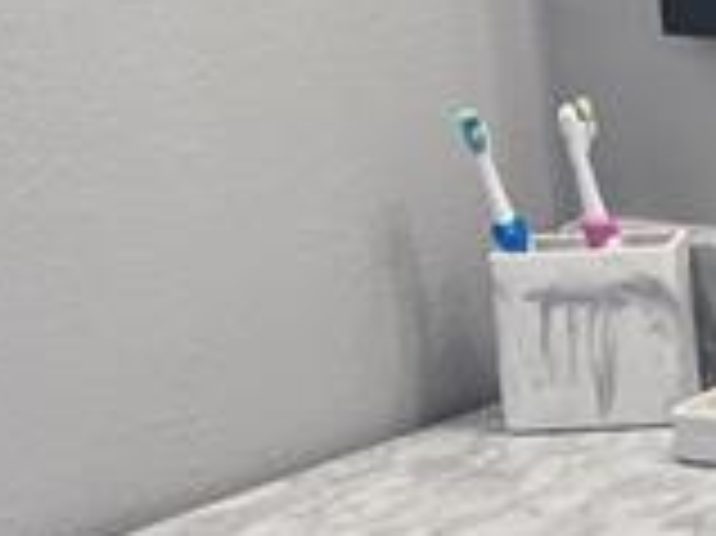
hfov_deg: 10.7
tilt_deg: -11.0
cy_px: 47
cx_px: 1486
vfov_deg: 8.8
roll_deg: +3.4
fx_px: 3452
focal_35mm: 167
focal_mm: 5.7
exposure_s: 1/120
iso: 50
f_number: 1.5
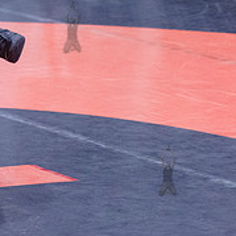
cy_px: -59
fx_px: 1998
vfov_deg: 6.7
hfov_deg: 6.6
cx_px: -188
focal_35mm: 259
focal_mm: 80
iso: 4000
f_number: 3.5
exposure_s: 1/400
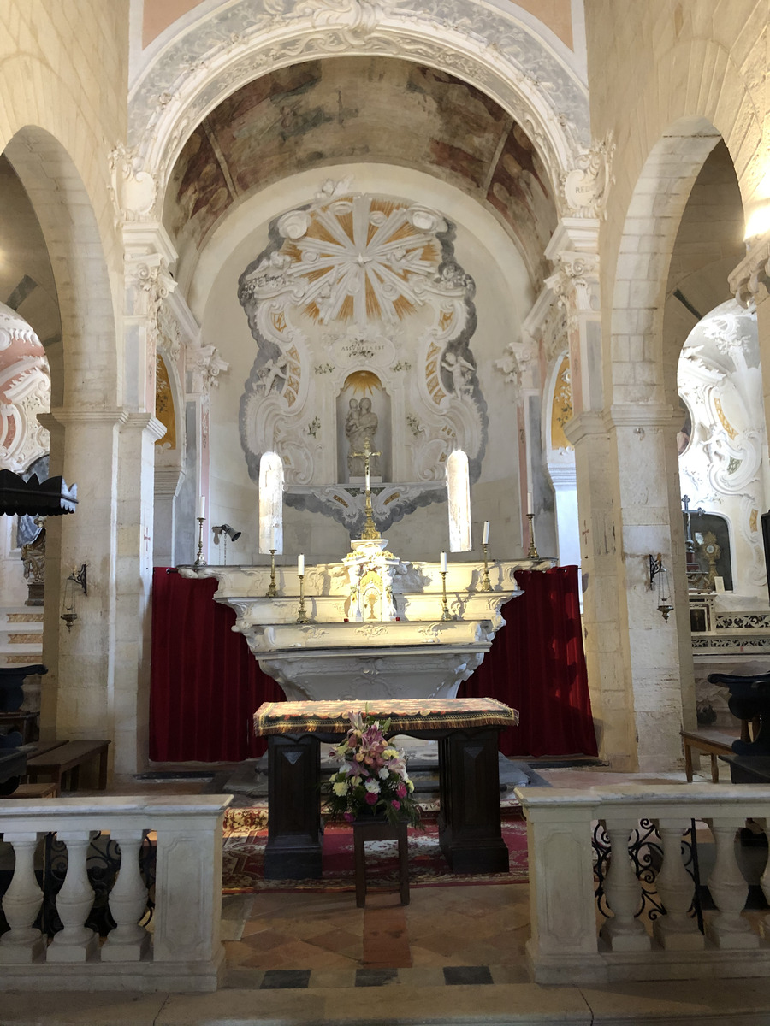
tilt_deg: +8.6
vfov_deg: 63.4
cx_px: 385
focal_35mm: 28
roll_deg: +1.4
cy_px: 513
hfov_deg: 49.7
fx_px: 830
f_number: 1.8
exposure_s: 1/17
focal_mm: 4
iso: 100
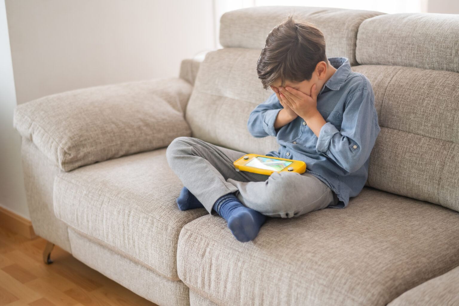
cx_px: 230
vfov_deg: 27.0
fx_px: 637
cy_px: 153
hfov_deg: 39.6
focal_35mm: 50
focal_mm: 50
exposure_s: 1/200
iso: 800
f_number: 1.8
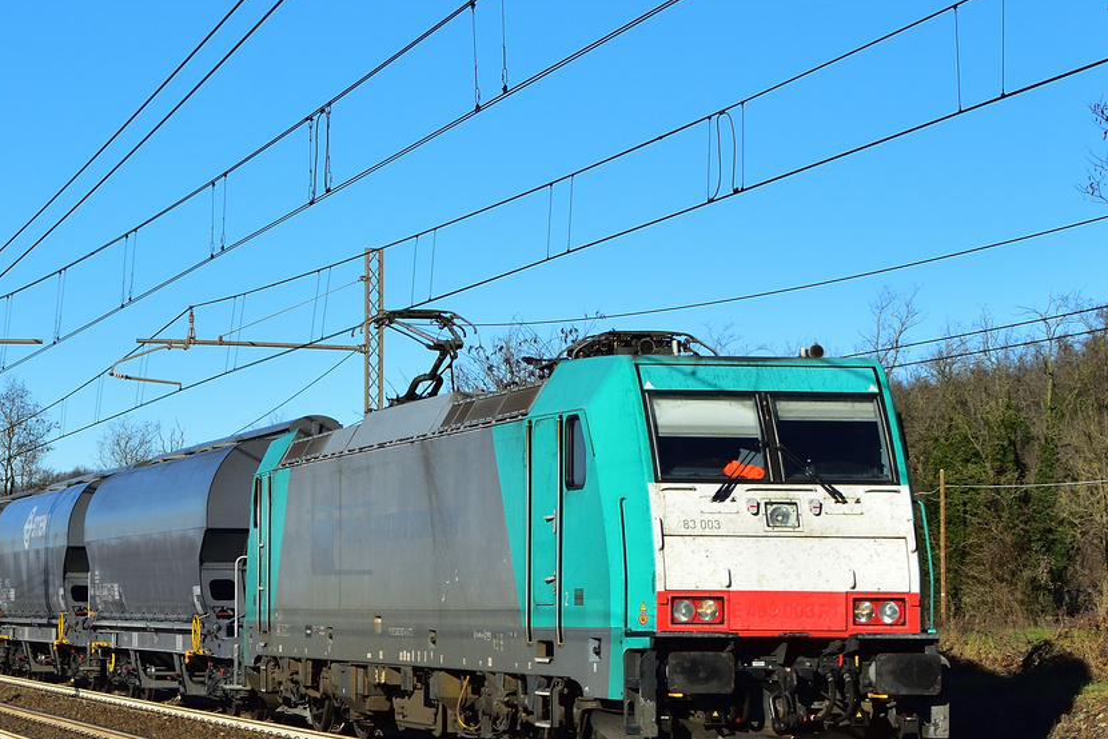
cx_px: 117
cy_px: 442
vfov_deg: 12.3
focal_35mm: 111
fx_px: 3417
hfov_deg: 18.1
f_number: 7.1
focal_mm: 32
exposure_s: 1/800
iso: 200
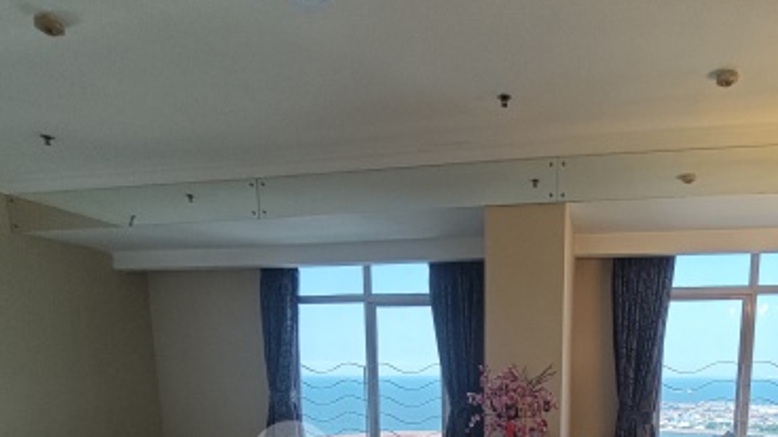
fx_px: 598
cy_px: 473
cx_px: 510
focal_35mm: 29
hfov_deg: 64.6
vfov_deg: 34.9
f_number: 2.2
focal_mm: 1.65
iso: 100
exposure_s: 1/100
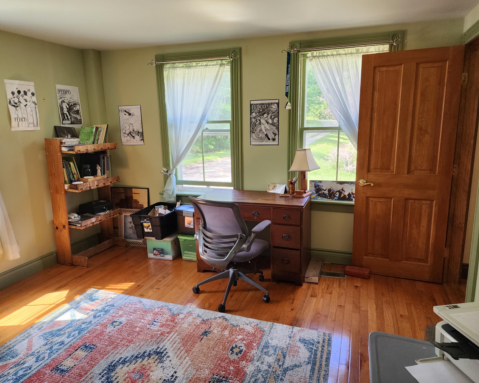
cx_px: 241
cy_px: 192
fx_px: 340
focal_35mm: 24
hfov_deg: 70.3
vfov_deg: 58.8
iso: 200
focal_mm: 6.4
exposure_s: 1/180
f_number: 1.8
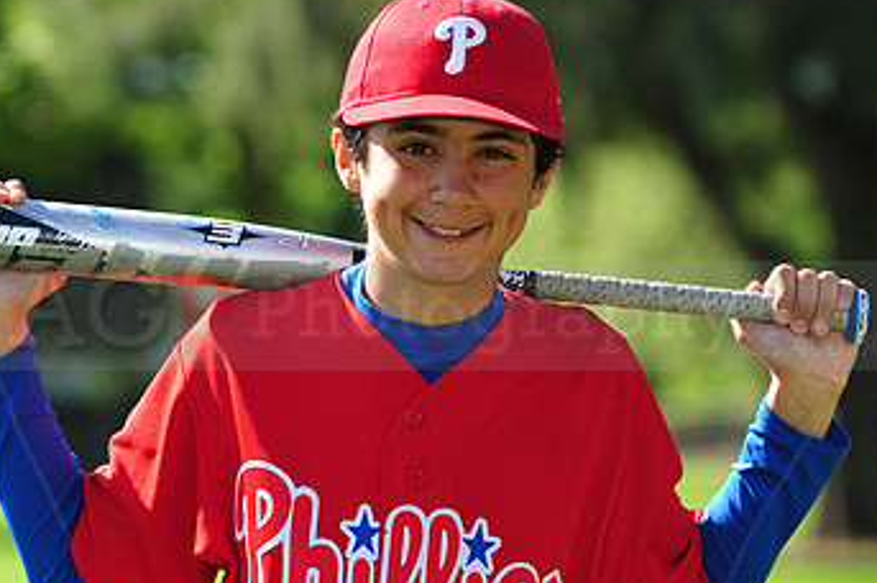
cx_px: 427
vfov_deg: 5.2
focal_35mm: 262
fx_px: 6376
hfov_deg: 7.9
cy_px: 294
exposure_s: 1/500
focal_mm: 155
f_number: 5
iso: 200
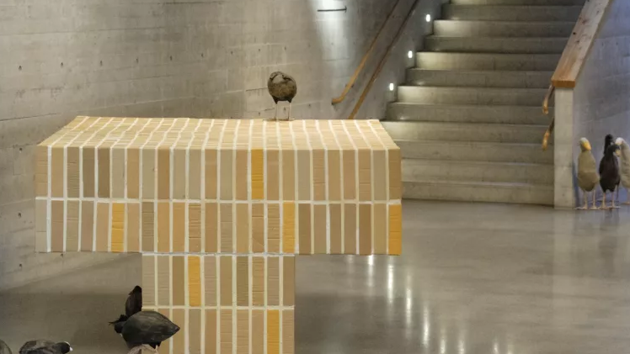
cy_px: 185
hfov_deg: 16.6
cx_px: 272
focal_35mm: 129
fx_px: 2155
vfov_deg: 9.4
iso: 3200
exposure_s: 1/70
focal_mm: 60
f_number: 4
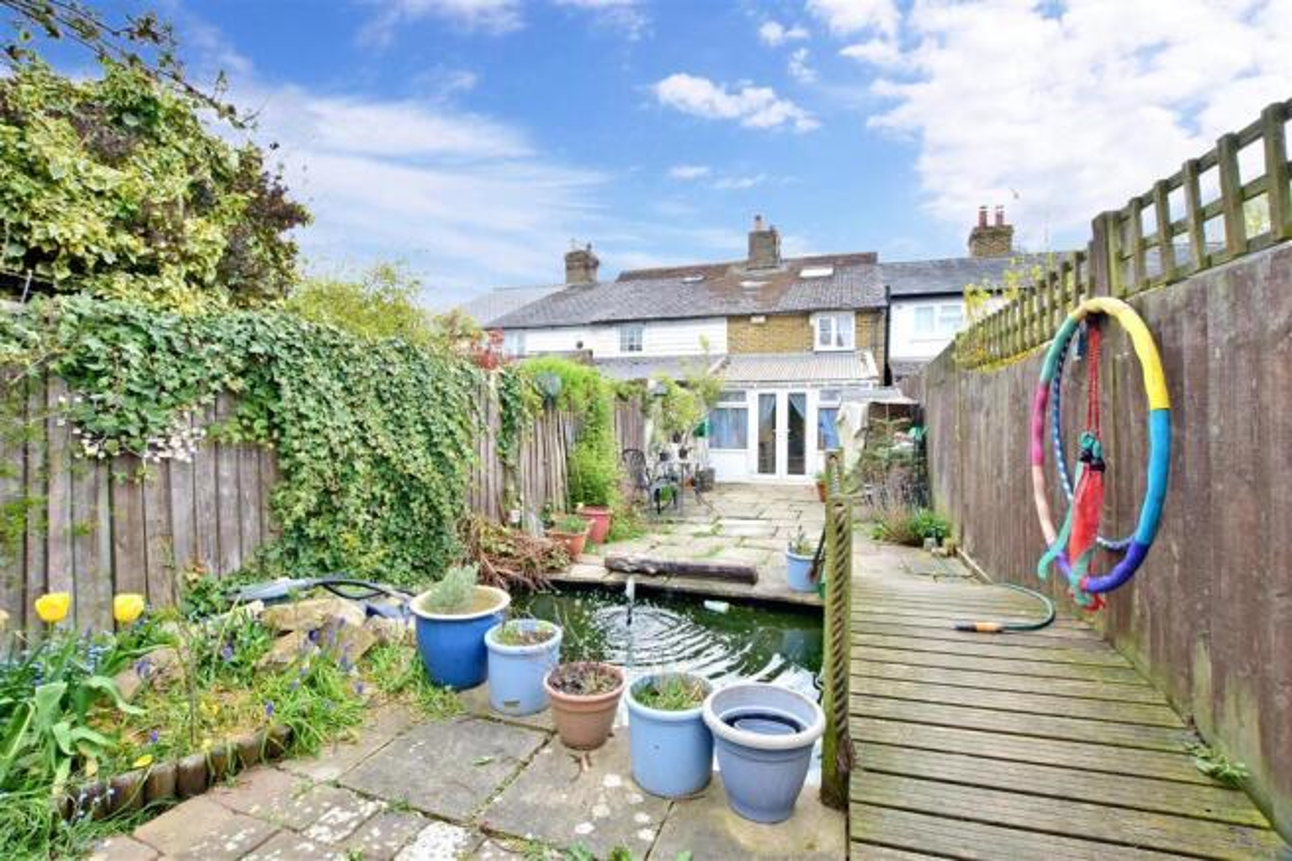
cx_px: 646
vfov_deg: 77.3
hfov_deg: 100.4
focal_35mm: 15
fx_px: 538
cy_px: 430
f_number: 22
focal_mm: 10
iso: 500
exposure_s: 1/100
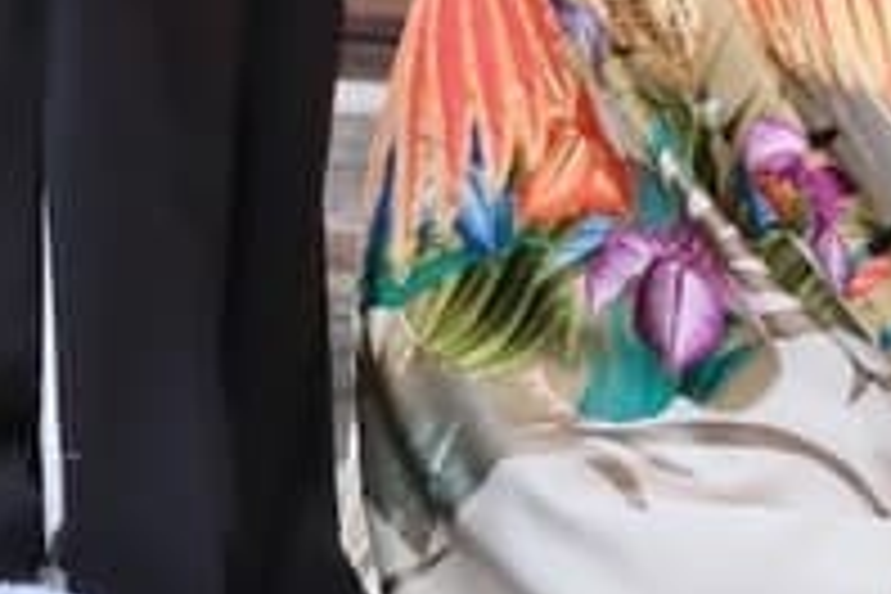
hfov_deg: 7.4
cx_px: 1053
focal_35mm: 277
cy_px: 63
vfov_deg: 5.0
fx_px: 6855
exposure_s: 1/640
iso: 3200
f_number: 5.6
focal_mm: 25.1
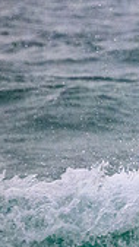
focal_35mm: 2431
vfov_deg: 0.9
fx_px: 15937
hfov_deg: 0.5
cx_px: 452
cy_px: 118
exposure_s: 1/2000
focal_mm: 600
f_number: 11
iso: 8000
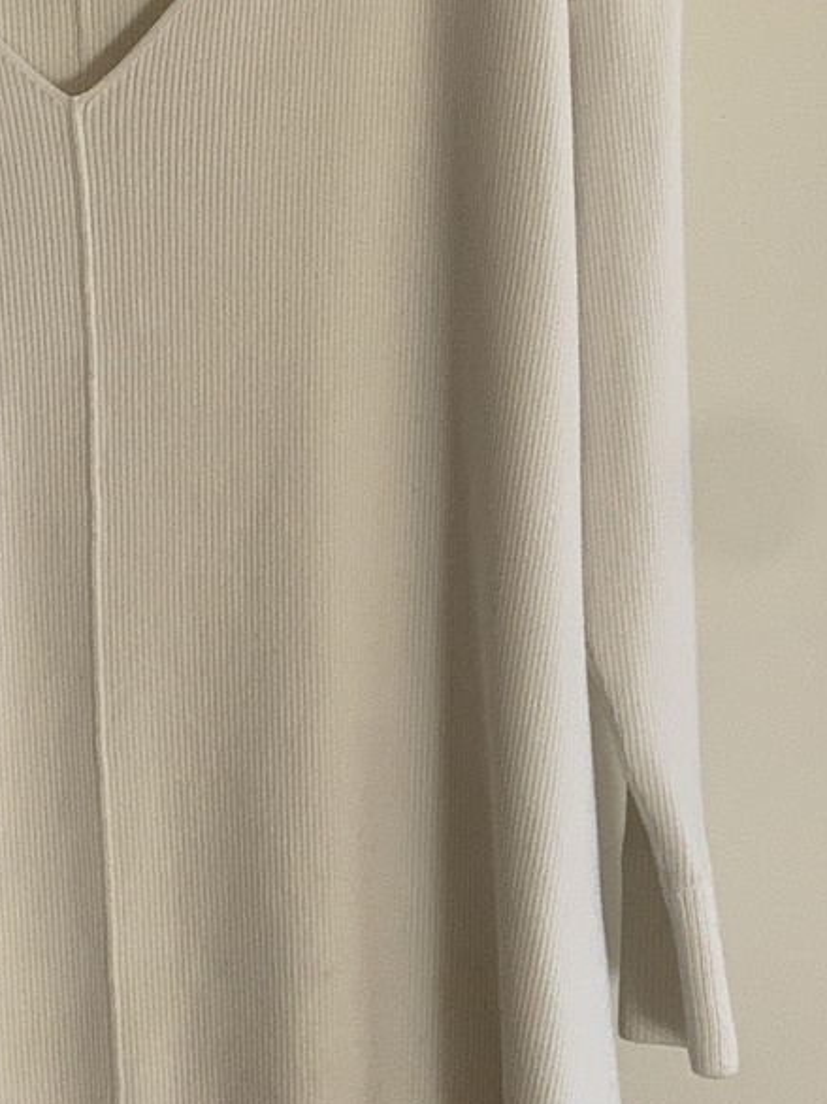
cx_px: 62
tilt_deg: +1.4
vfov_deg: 13.8
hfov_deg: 10.4
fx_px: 4527
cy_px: 224
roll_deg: +0.4
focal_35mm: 142
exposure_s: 1/122
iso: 100
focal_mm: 6
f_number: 2.4
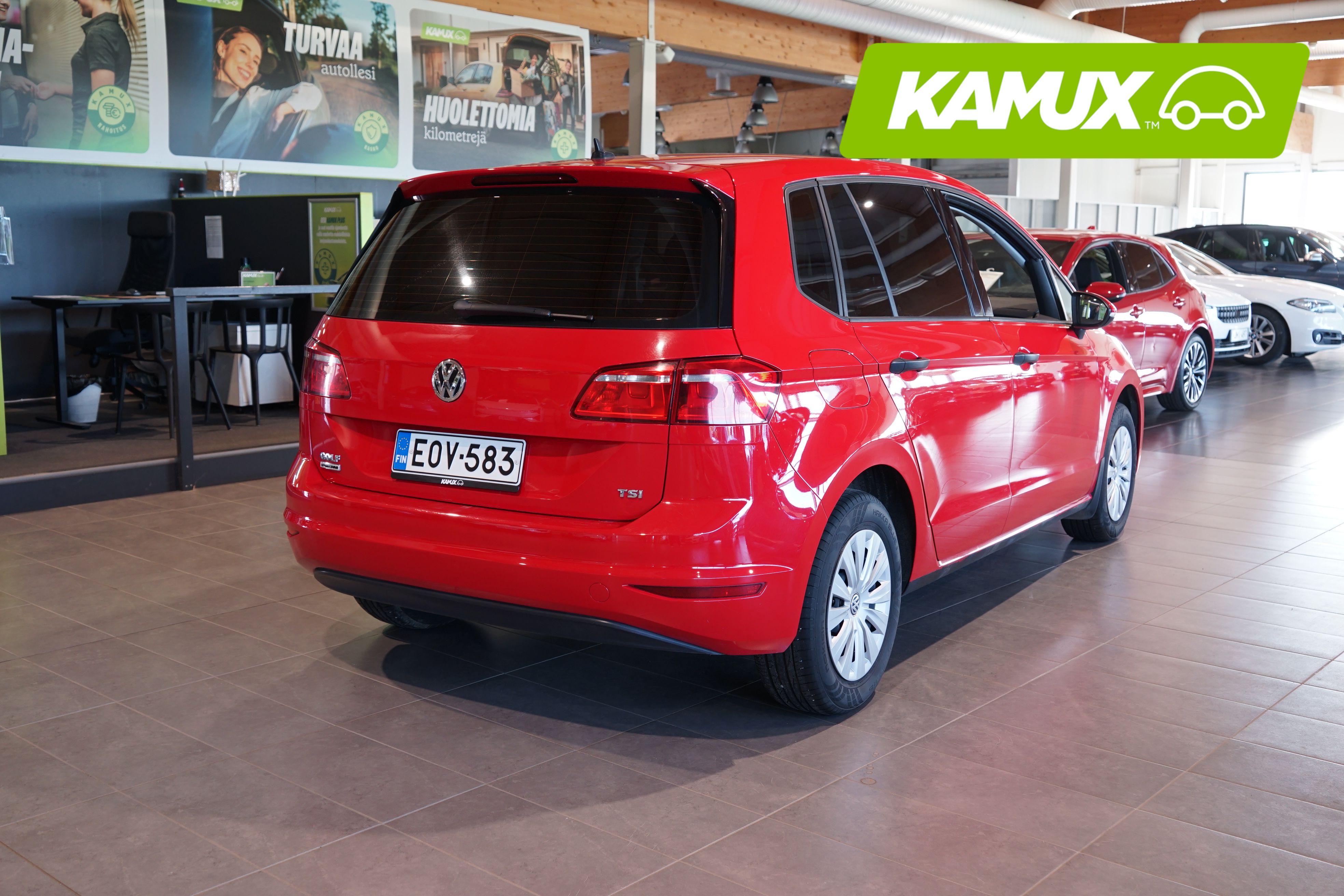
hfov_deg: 54.4
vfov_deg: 37.9
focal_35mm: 35
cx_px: 672
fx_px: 1307
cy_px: 448
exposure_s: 1/25
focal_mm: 35
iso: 500
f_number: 5
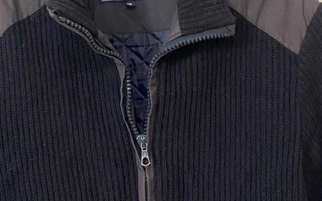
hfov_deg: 30.6
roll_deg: +0.4
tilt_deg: -7.3
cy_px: 174
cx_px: 167
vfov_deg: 19.1
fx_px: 588
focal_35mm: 67
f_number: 1.8
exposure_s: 1/30
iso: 800
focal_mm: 4.25
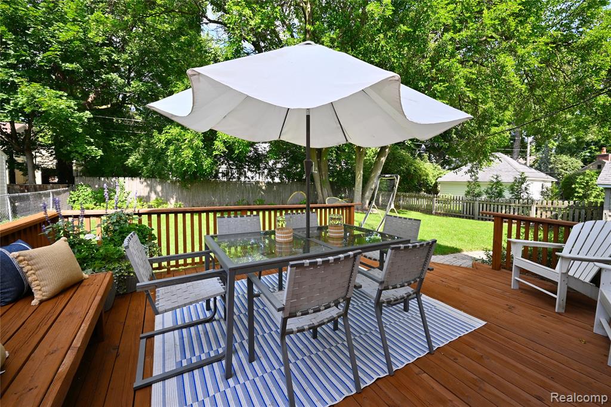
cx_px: 306
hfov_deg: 104.3
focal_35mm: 14
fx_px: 238
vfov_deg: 81.2
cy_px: 204
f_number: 10
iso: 250
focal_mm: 14
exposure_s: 1/125
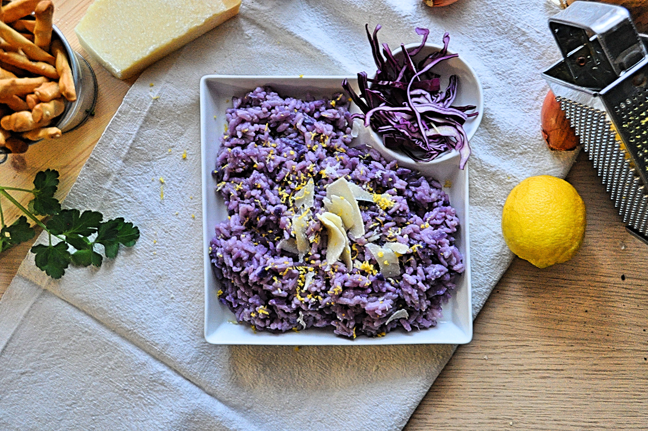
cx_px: 324
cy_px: 216
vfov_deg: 30.8
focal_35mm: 44
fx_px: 782
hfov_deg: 45.0
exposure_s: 1/13
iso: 1600
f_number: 4.5
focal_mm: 29
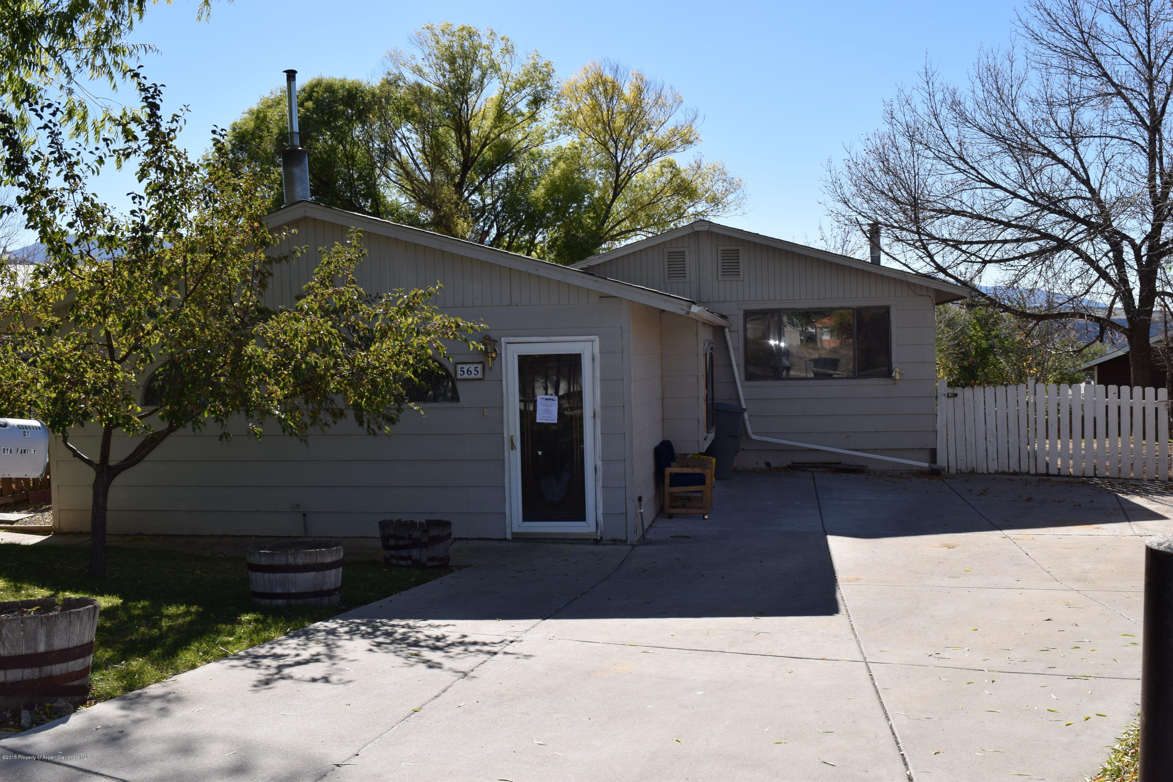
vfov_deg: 38.4
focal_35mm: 34
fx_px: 1124
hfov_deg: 55.1
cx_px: 586
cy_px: 391
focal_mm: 23
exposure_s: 1/200
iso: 100
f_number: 9
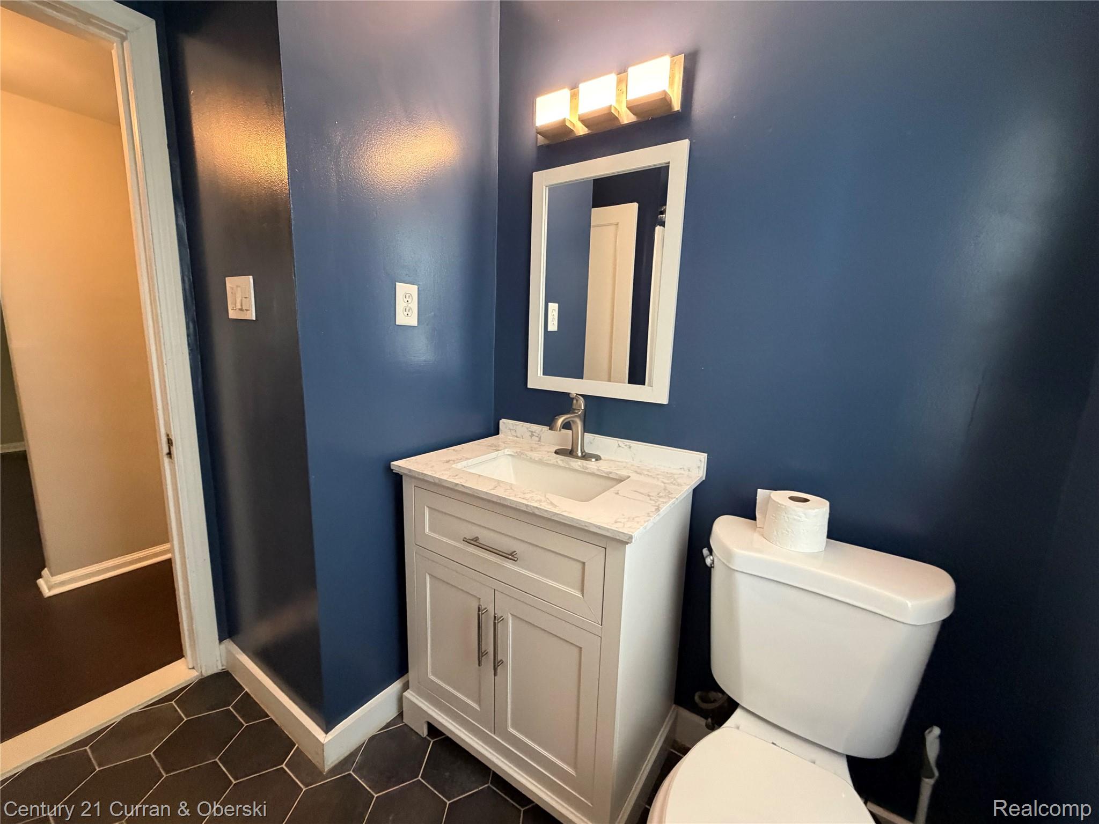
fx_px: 444
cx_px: 550
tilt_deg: -9.7
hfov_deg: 102.1
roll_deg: -1.4
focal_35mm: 14
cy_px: 412
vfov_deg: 85.7
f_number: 2.2
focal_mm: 2.22
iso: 500
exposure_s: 1/60
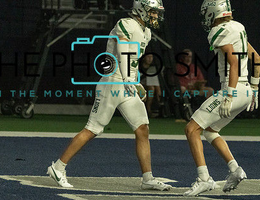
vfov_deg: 3.9
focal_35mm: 387
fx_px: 2934
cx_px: 132
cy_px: 61
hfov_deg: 5.1
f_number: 5.6
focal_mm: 229
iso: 12800
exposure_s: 1/1250
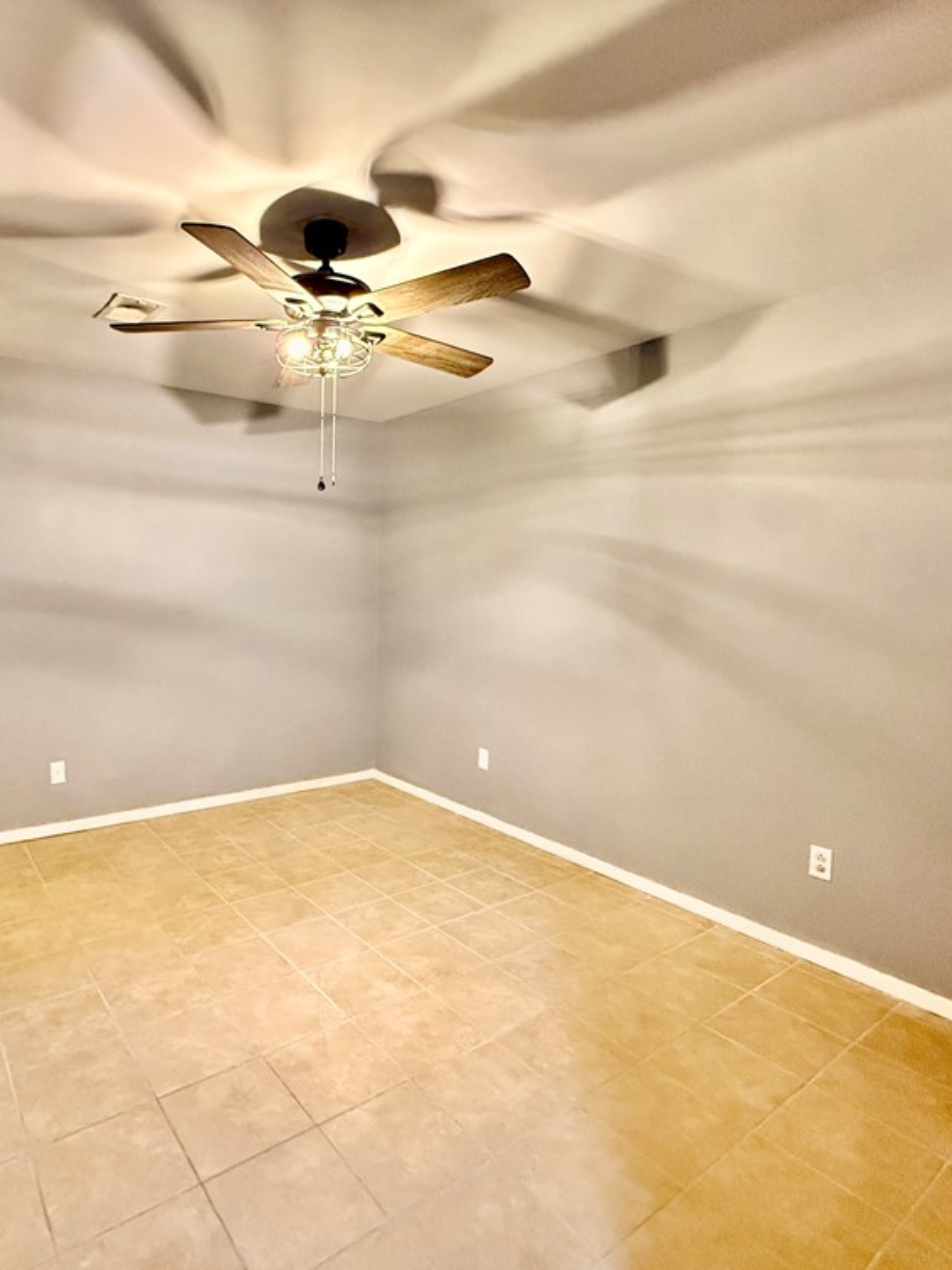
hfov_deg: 67.6
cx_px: 357
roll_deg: -1.4
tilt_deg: -3.6
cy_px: 636
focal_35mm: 19
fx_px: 697
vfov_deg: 84.7
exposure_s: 1/60
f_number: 2.2
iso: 1000
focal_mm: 2.22
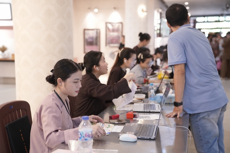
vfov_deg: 26.5
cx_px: 115
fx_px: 326
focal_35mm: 51
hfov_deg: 38.9
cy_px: 76
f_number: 2.8
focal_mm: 51
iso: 6400
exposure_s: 1/250
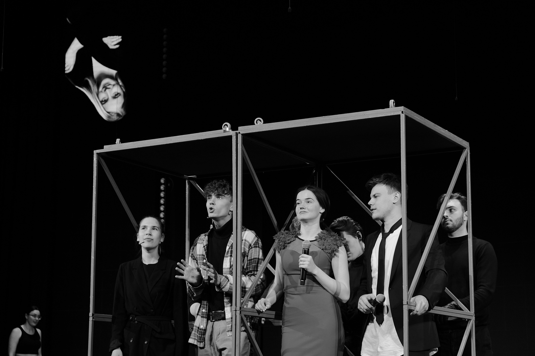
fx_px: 1085
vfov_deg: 18.7
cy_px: 178
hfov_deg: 27.7
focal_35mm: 73
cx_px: 268
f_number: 4
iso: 1250
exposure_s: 1/125
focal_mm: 48.4
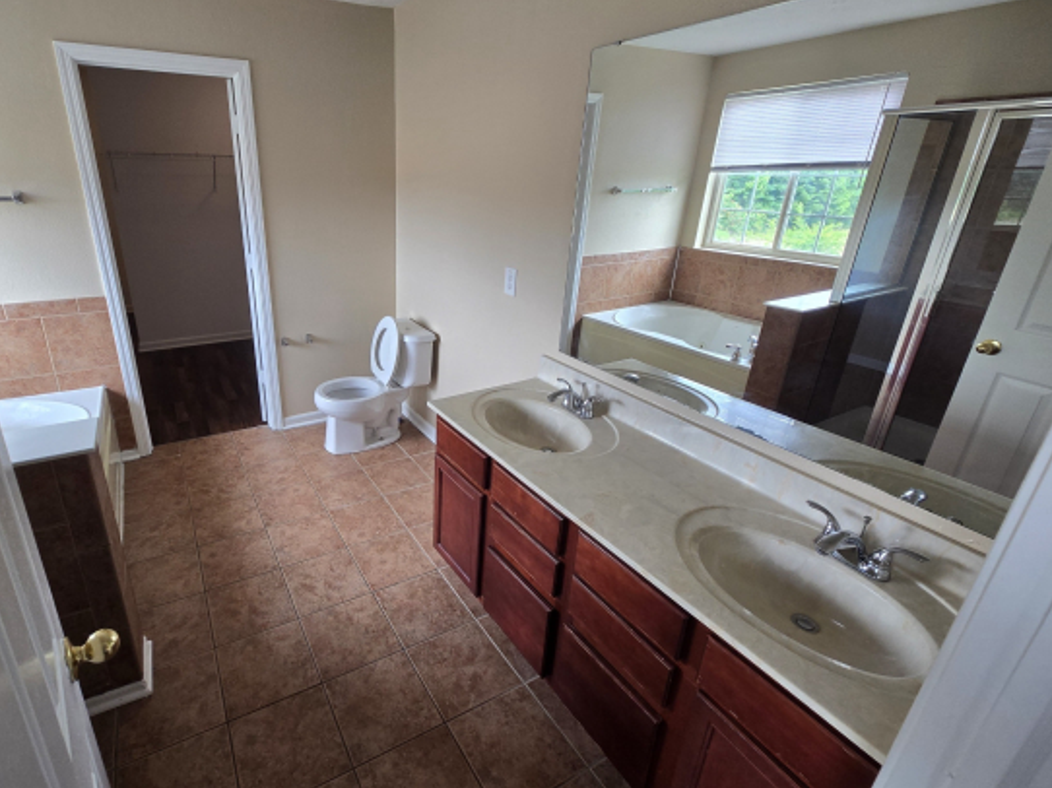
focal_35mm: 16
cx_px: 428
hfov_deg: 93.5
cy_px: 373
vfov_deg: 78.0
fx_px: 486
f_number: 2.2
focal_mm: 2.2
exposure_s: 1/60
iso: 80
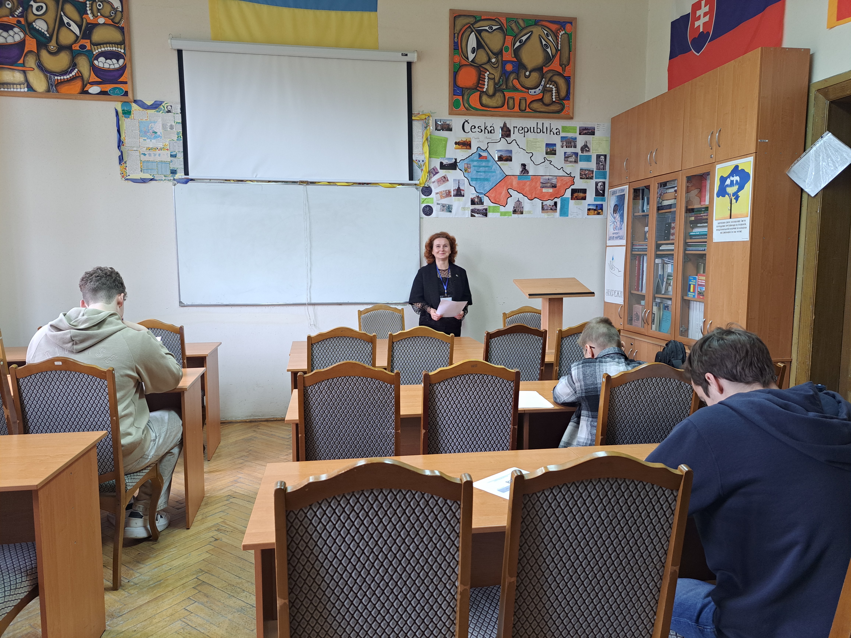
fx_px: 590
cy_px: 319
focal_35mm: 24
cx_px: 426
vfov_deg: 56.8
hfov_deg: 71.6
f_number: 1.8
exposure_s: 1/50
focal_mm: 5.23
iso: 160
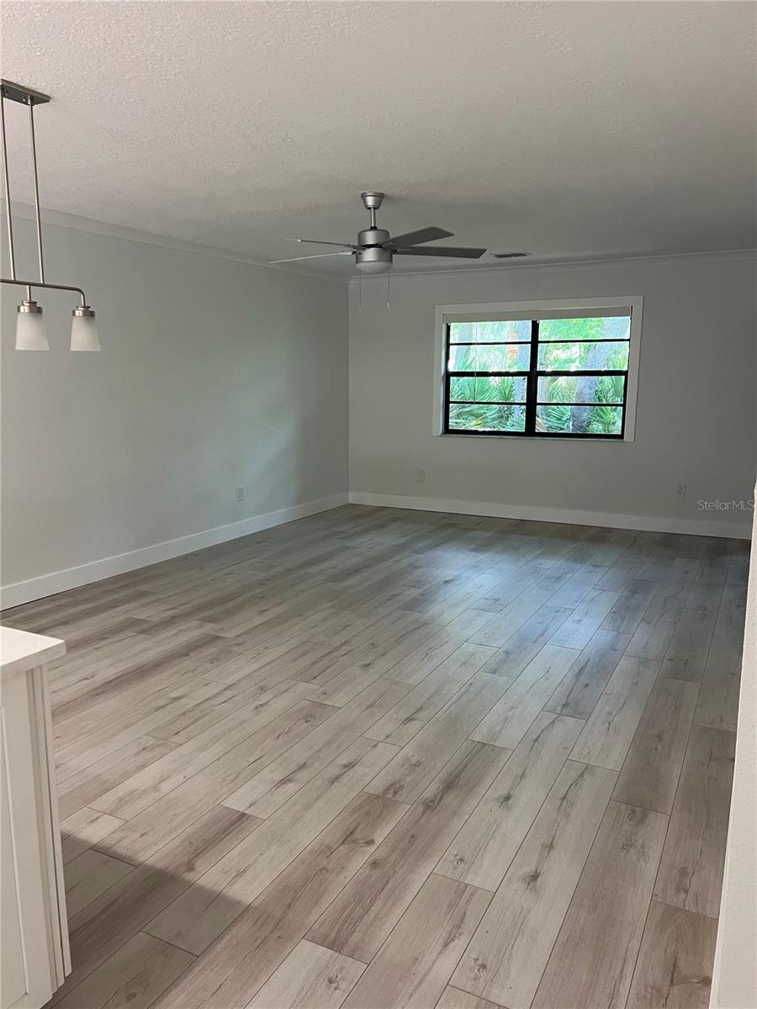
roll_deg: +0.7
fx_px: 758
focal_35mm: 26
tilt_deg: -9.4
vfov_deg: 67.3
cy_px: 504
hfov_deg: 53.1
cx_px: 378
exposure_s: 1/60
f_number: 1.5
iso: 80
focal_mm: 5.7
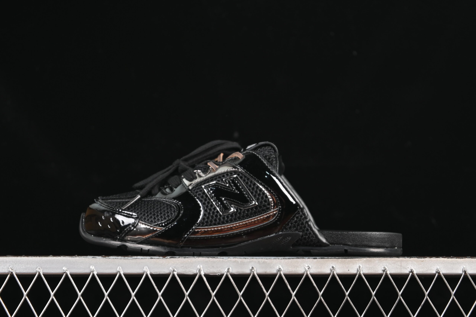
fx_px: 992
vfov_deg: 18.2
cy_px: 158
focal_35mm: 75
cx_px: 238
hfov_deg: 27.0
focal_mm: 50
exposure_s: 1/60
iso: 160
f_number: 6.3
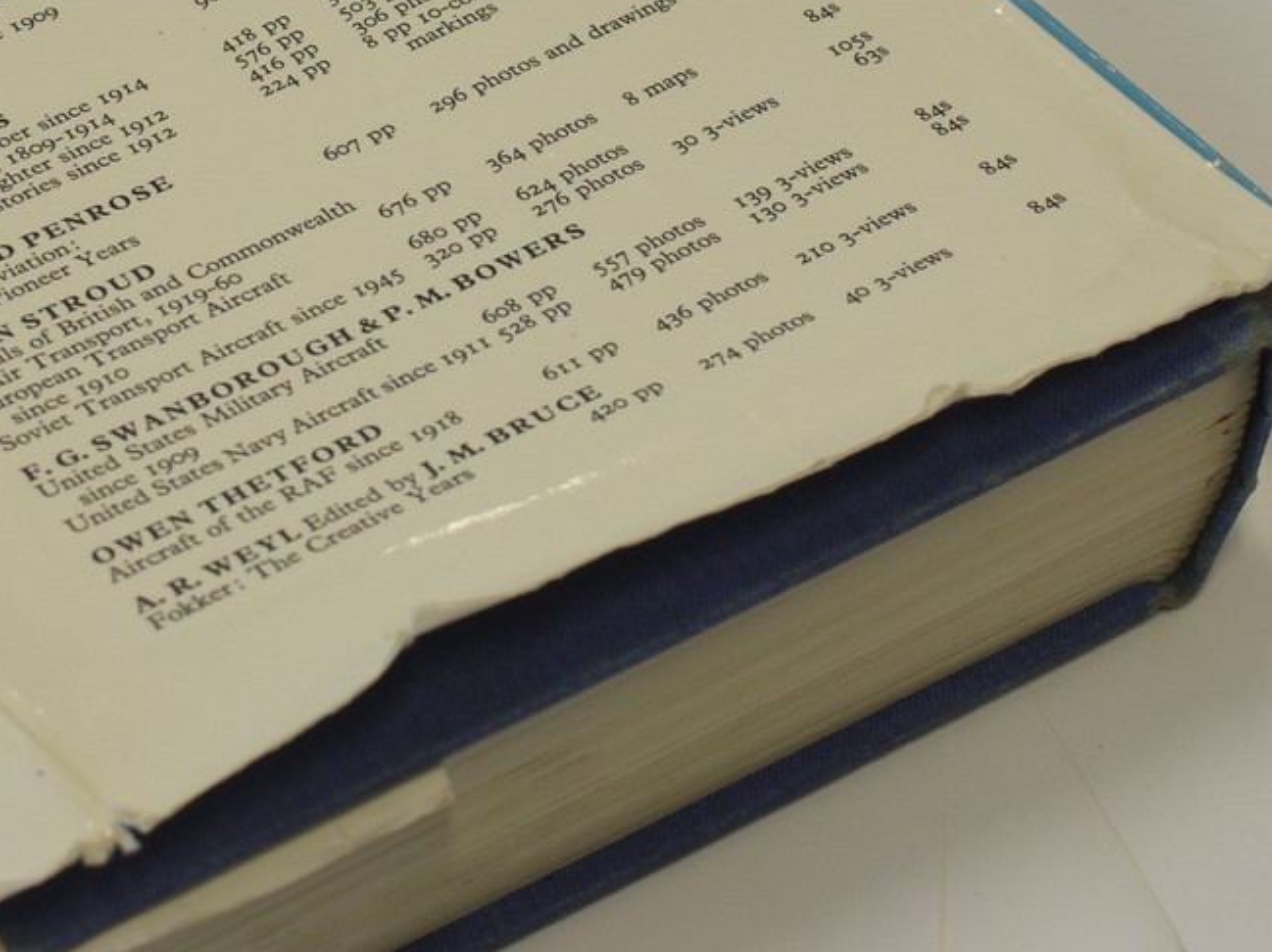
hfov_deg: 17.6
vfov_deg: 13.2
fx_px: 4077
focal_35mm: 111
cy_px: 141
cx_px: 284
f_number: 7.1
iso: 250
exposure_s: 1/40
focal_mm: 30
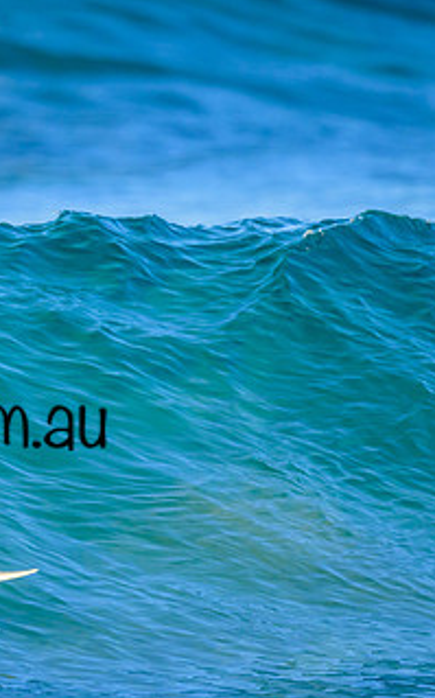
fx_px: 35557
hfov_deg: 0.7
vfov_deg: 1.1
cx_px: -136
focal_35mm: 1872
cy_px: 312
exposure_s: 1/2000
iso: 800
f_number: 6.3
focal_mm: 800
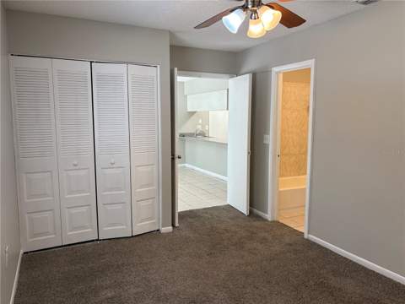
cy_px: 152
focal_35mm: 26
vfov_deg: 53.1
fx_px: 304
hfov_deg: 67.3
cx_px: 202
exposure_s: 1/120
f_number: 1.6
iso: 100
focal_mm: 5.96
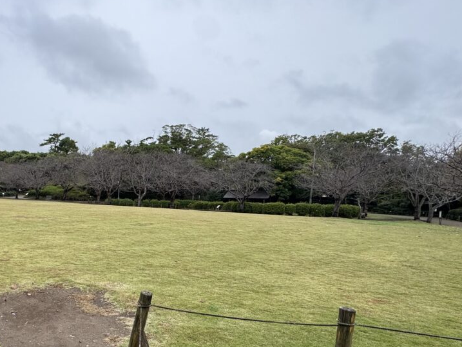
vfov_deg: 53.8
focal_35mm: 25
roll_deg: -1.6
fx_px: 334
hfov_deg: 63.9
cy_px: 230
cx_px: 99
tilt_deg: -2.3
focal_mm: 2.22
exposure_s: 1/636
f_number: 2.2
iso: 50
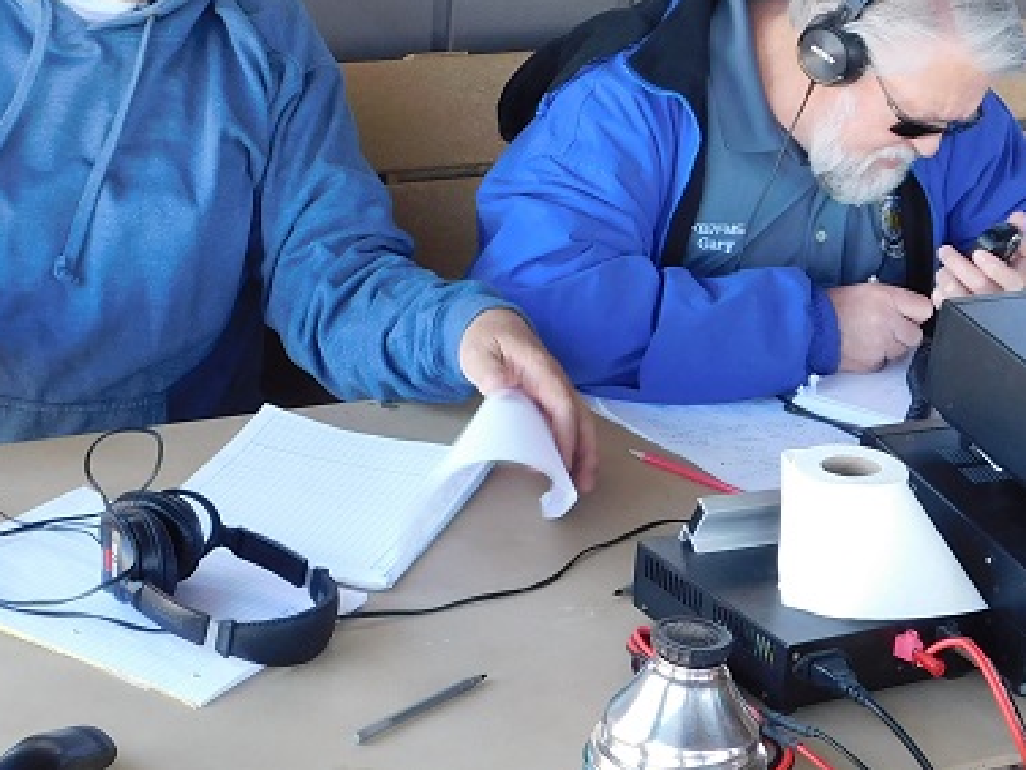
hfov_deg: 22.2
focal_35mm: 88
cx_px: 354
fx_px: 2609
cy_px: 185
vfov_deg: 16.7
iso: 125
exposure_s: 1/50
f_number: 3.5
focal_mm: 6.3
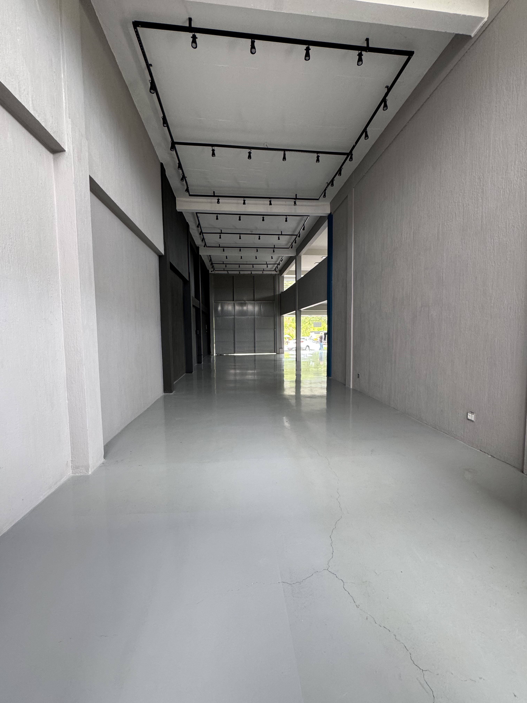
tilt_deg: -3.8
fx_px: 284
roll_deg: +0.8
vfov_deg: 102.1
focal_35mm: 14
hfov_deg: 85.7
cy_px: 352
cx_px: 264
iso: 160
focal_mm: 2.22
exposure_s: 1/99
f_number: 2.2
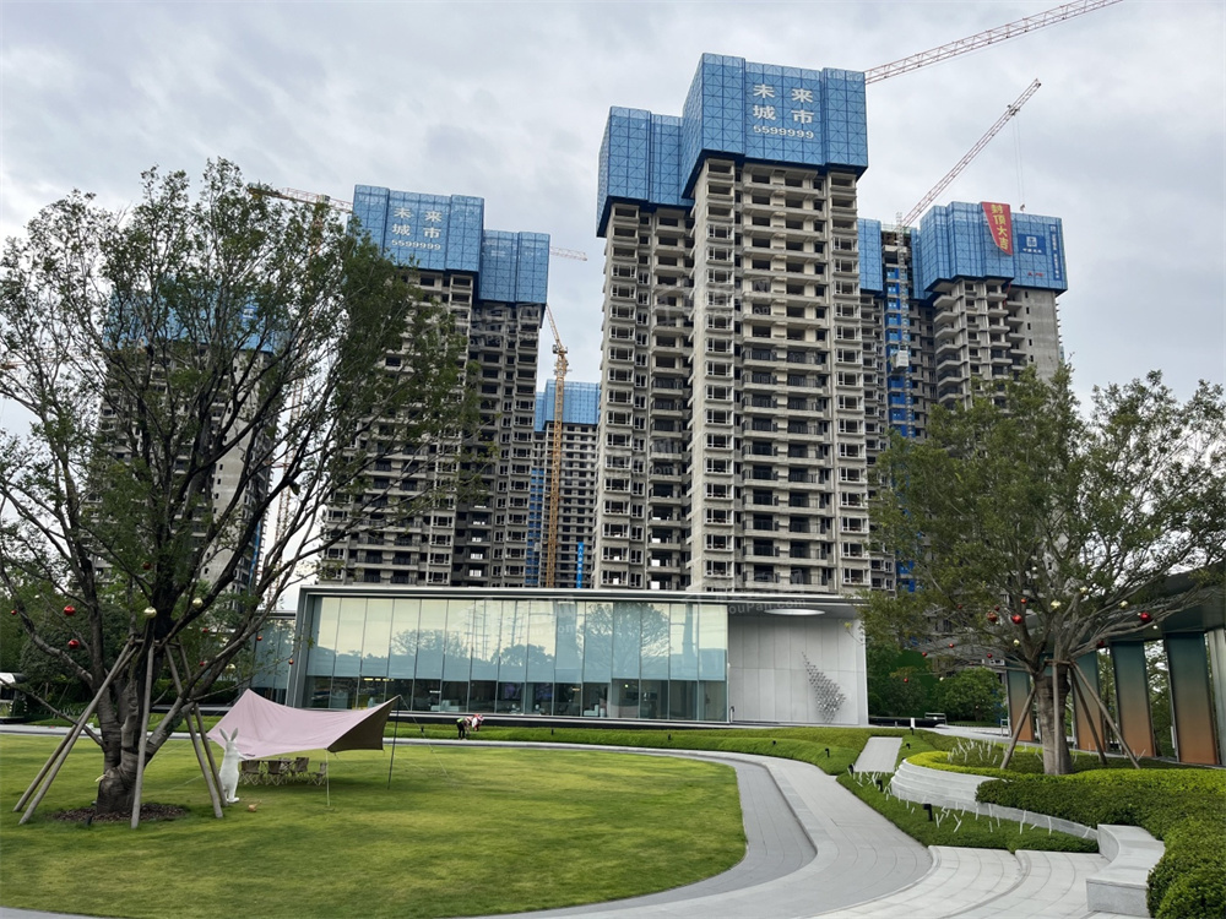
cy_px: 460
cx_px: 613
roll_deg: -1.7
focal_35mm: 26
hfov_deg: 67.3
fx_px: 921
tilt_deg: +14.5
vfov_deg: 53.1
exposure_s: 1/668
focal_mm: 5.1
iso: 50
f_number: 1.6
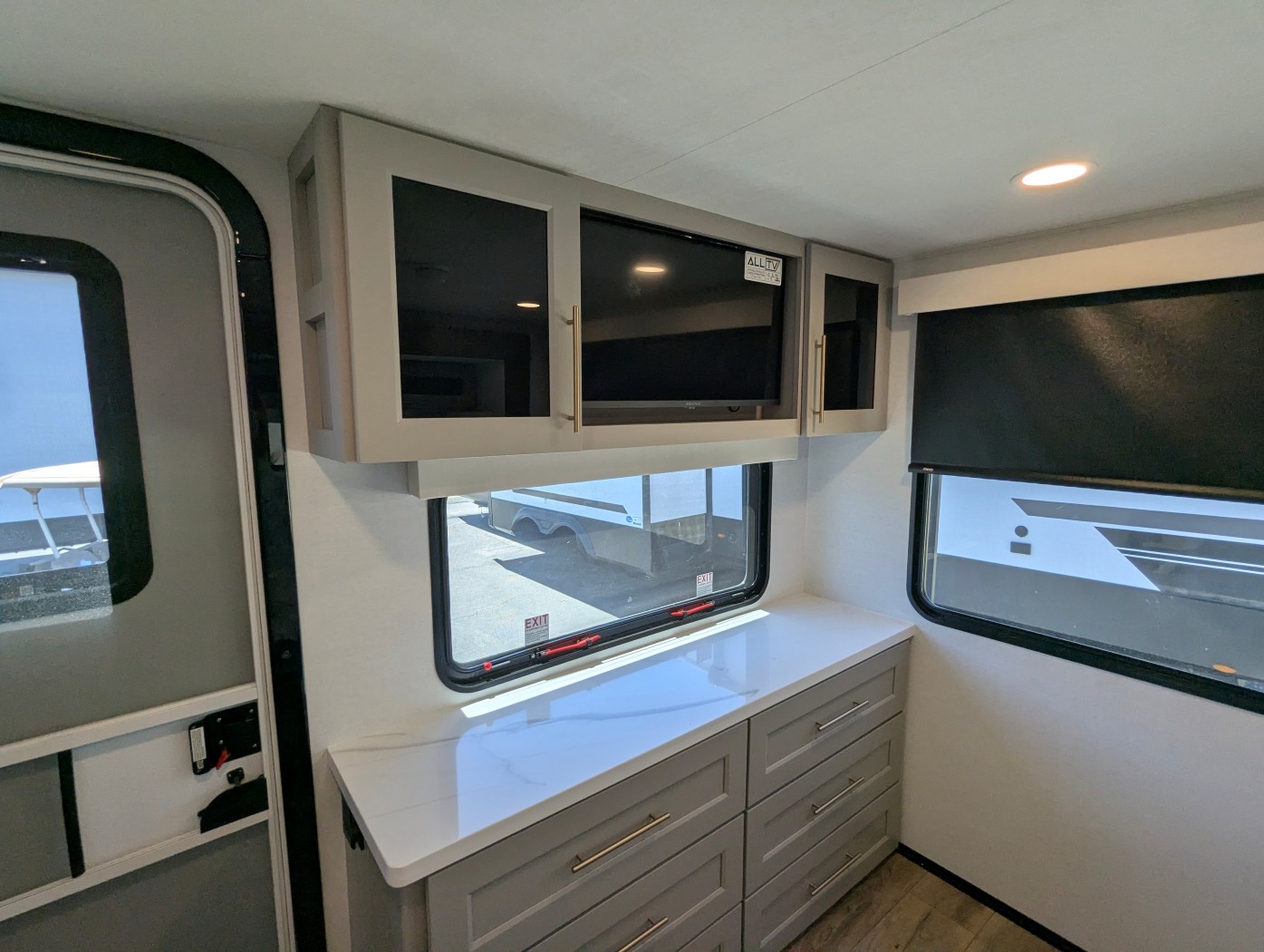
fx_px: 585
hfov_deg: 94.4
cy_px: 476
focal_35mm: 16
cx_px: 632
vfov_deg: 78.2
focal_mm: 2.35
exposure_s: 1/167
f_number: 2.2
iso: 112
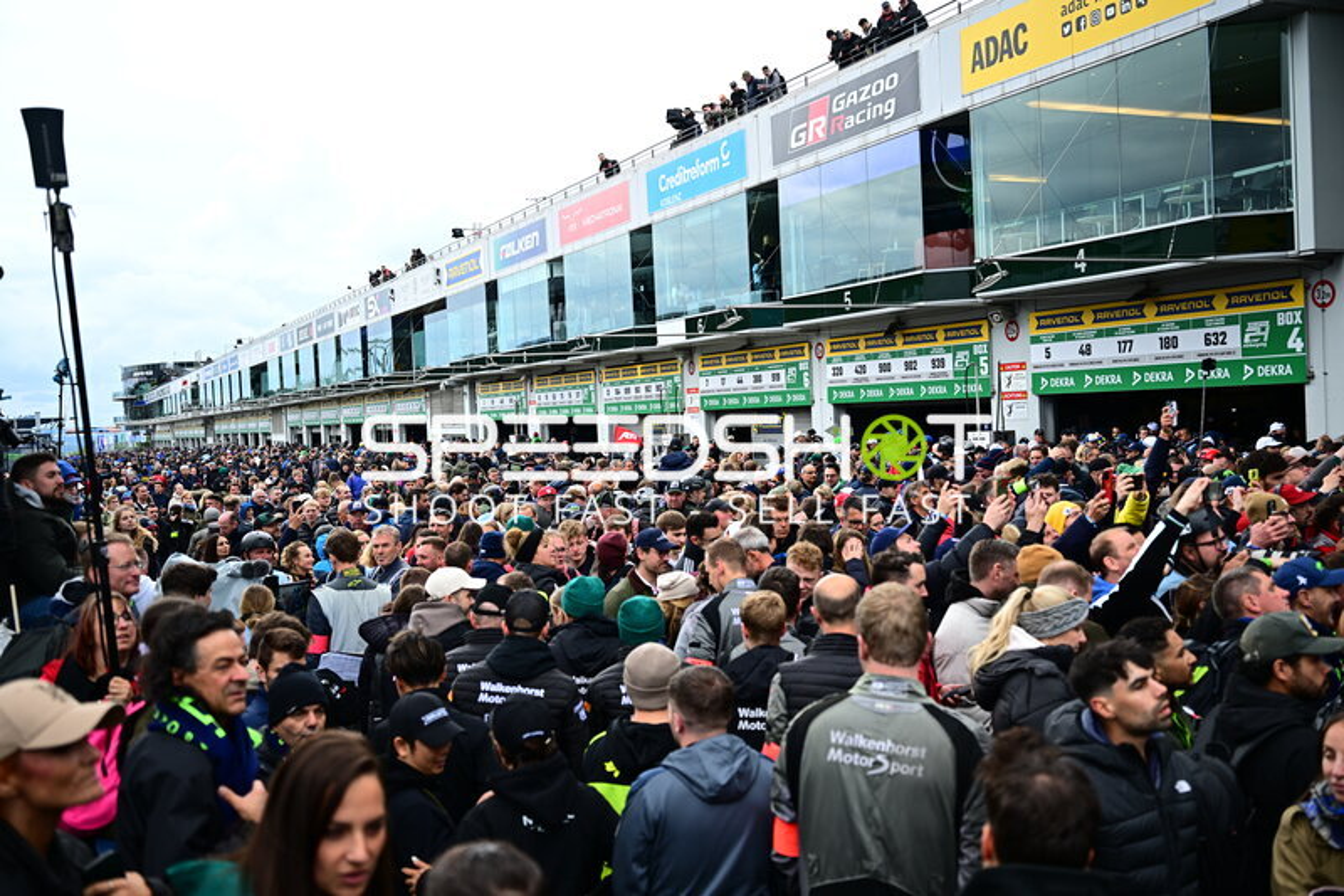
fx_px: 1306
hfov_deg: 54.4
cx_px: 672
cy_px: 448
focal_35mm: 35
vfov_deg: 37.8
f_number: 2.8
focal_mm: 35
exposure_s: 1/500
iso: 64
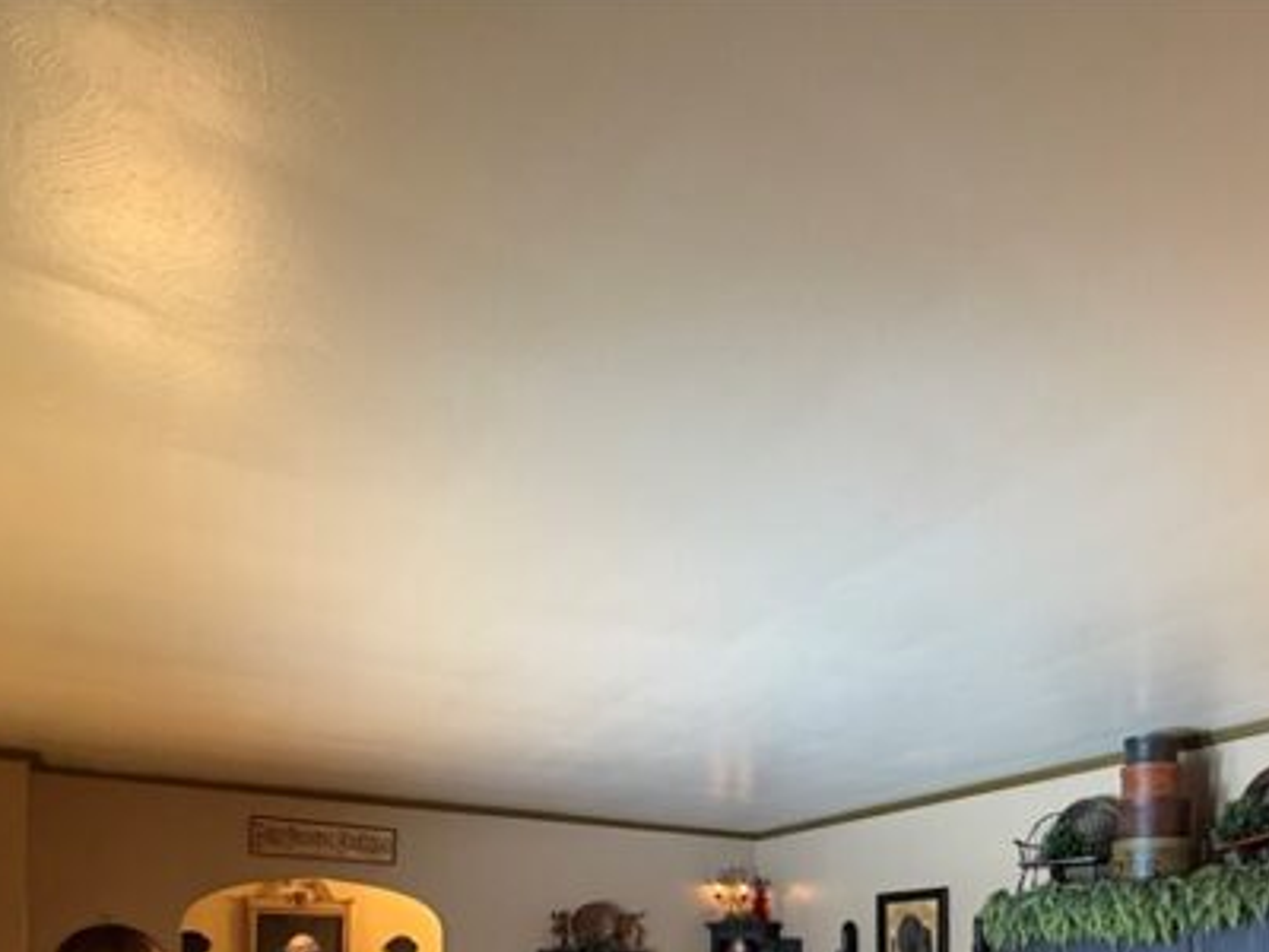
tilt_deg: +1.0
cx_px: 974
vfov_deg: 43.1
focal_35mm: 28
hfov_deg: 59.5
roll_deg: +0.3
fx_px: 1026
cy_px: 942
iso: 500
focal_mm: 2.22
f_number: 2.2
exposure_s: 1/60
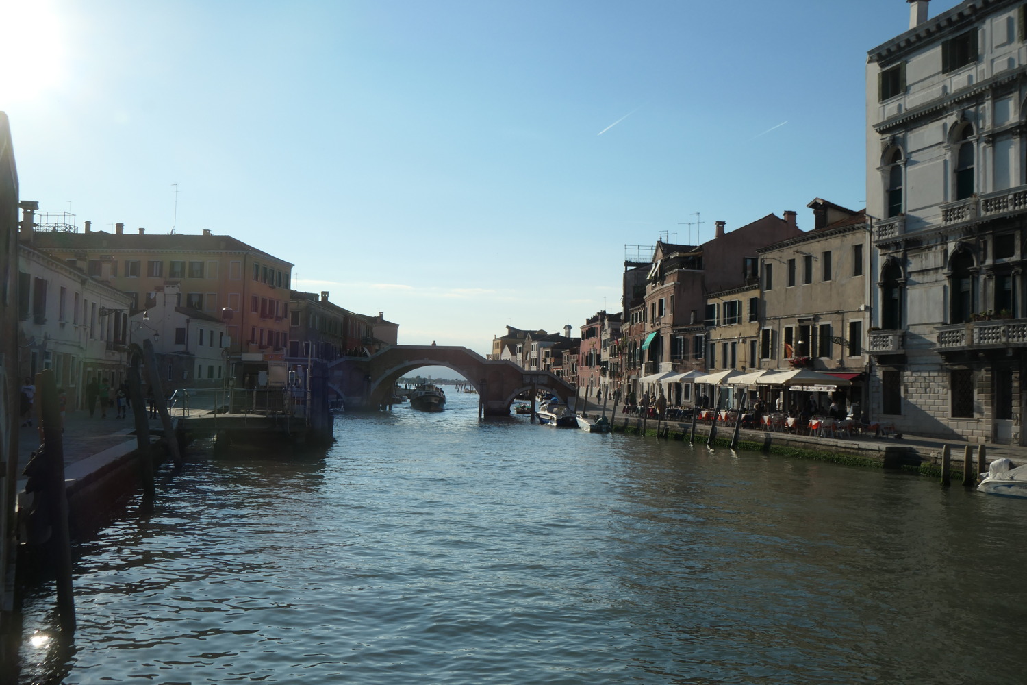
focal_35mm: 35
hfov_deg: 54.4
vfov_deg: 37.9
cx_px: 514
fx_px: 998
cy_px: 342
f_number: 8
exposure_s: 1/800
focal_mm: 12.8
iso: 200
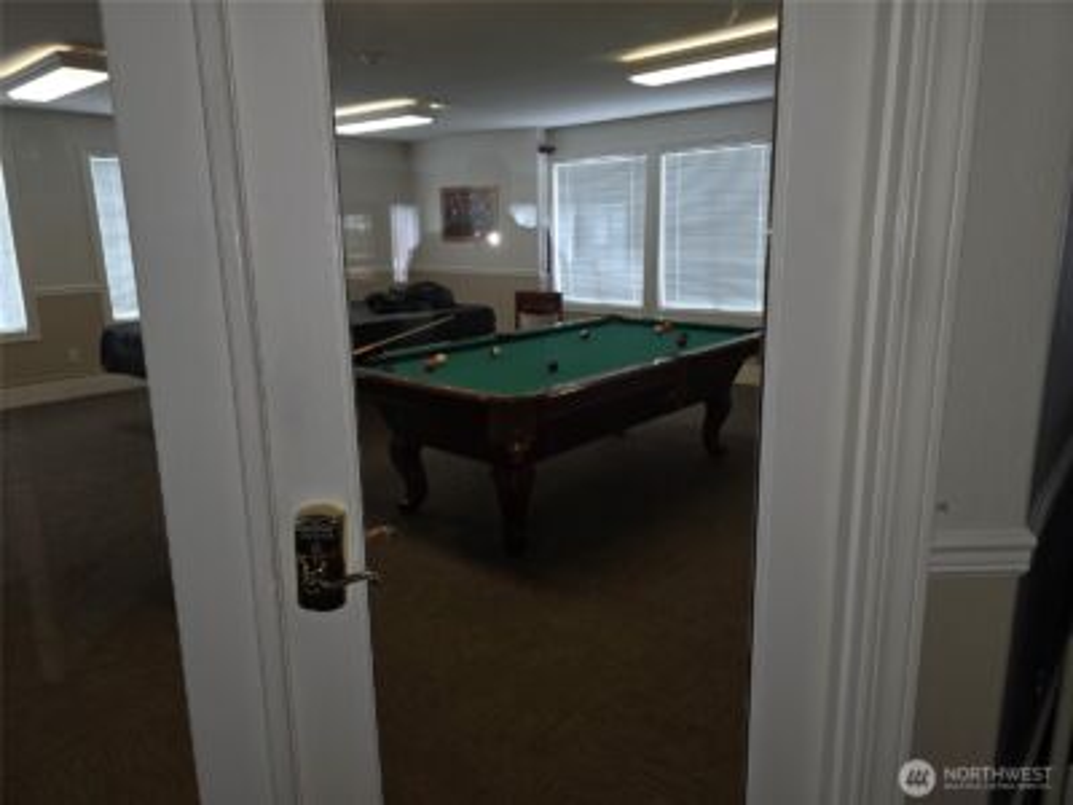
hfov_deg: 73.9
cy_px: 402
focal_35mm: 23
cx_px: 536
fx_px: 713
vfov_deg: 58.9
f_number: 1.7
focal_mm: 6.3
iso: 80
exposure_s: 1/60
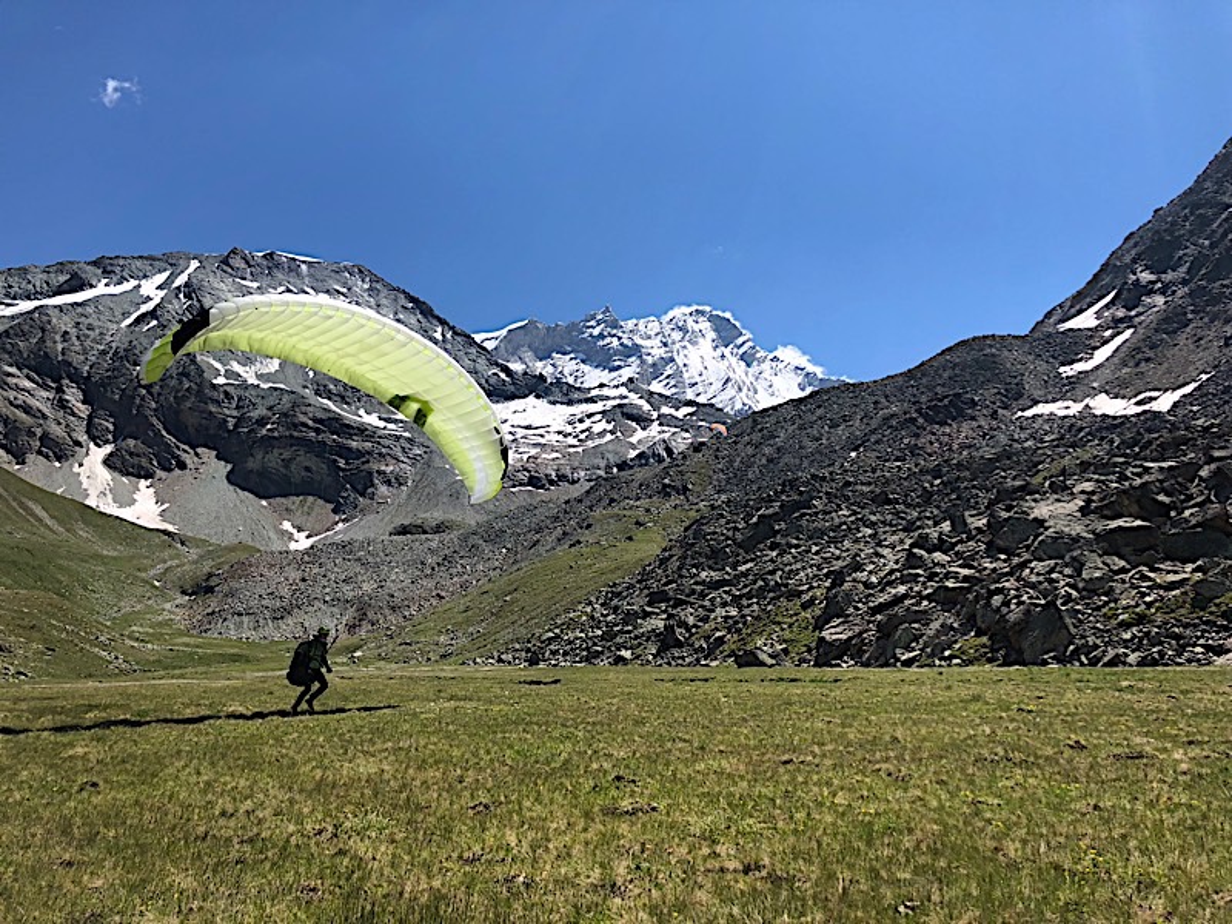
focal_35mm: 28
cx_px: 616
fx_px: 997
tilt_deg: +14.6
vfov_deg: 49.7
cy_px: 462
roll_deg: +1.7
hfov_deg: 63.4
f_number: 1.8
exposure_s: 1/2288
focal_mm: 4
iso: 20
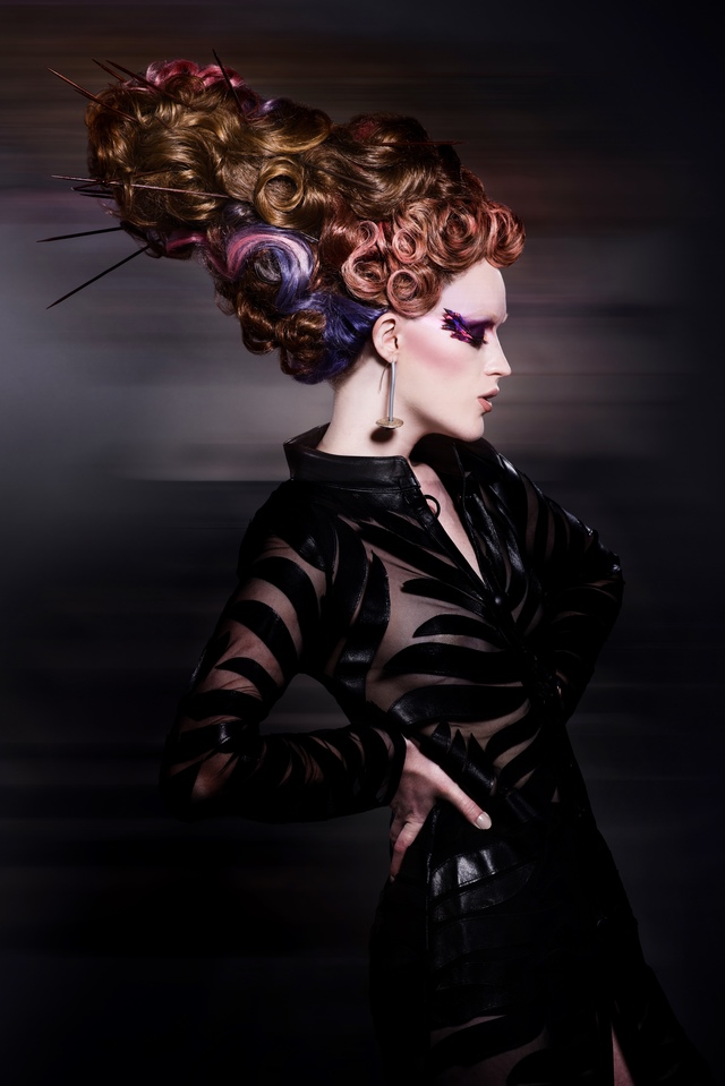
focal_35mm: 85
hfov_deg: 16.1
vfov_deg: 23.9
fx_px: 2566
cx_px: 362
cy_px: 543
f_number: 13
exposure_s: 1/160
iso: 50
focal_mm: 85
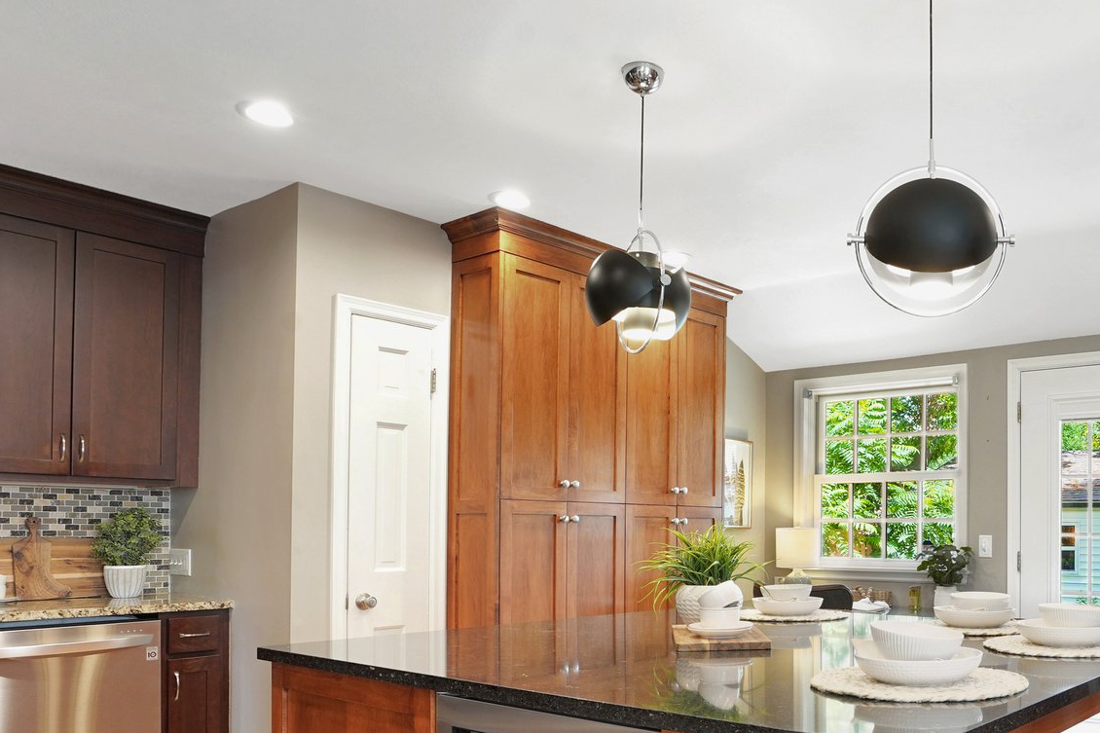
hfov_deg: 59.7
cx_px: 844
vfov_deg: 43.9
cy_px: 519
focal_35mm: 29
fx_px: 886
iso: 400
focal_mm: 16
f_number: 8
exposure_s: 1/20
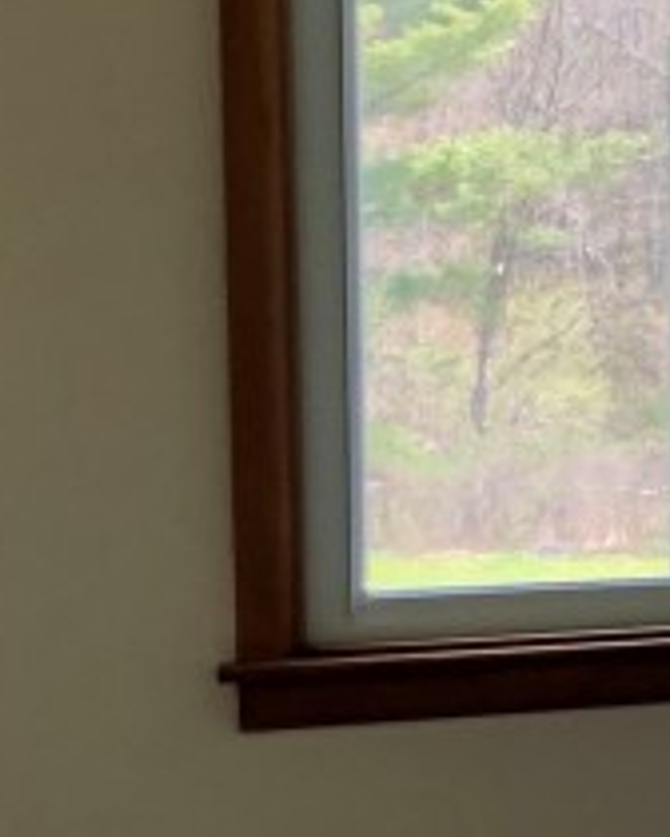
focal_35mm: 133
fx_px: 3297
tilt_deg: -5.7
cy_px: 422
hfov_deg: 9.7
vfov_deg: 14.5
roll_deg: -1.5
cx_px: 1791
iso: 25
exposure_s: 1/120
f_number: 1.8
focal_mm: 3.99
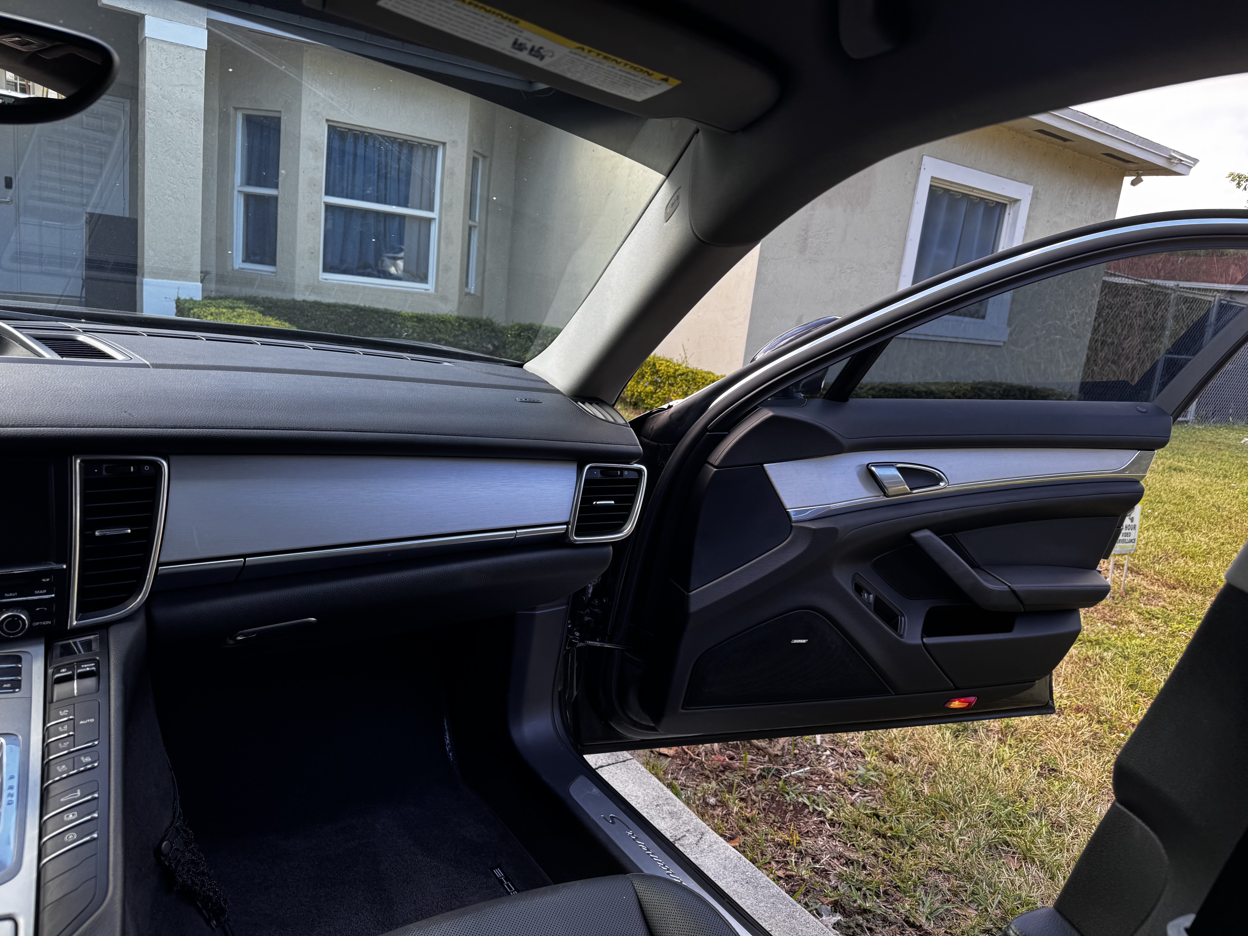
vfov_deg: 56.8
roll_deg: -5.9
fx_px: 865
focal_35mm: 24
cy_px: 468
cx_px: 624
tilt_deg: -12.2
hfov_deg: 71.6
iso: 64
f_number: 1.78
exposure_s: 1/182
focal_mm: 6.76
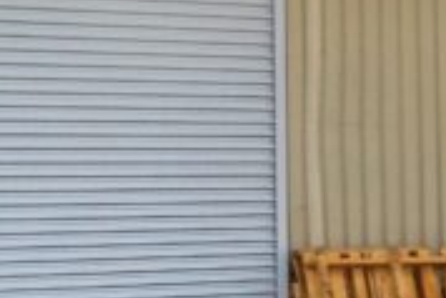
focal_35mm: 105
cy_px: 68
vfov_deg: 13.0
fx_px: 1302
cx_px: -63
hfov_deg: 18.6
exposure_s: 1/320
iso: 80
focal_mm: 4.5
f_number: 3.2
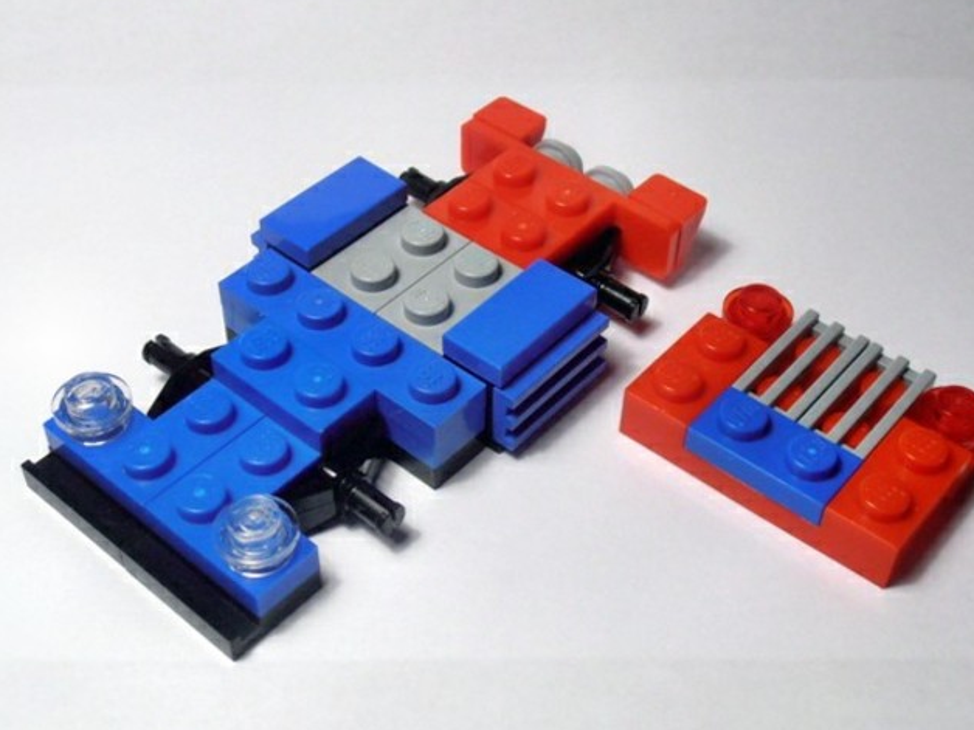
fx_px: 1491
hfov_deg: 36.2
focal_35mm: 53
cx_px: 471
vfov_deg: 27.5
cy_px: 367
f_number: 3.9
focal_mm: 6.61
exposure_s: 1/80
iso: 80
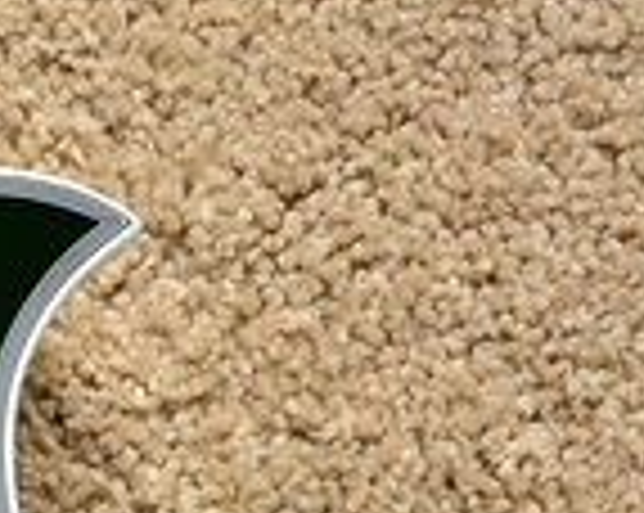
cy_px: 770
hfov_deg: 11.5
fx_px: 2798
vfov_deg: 10.1
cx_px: -748
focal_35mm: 147
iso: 500
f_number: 3.5
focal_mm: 18.5
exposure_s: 1/40
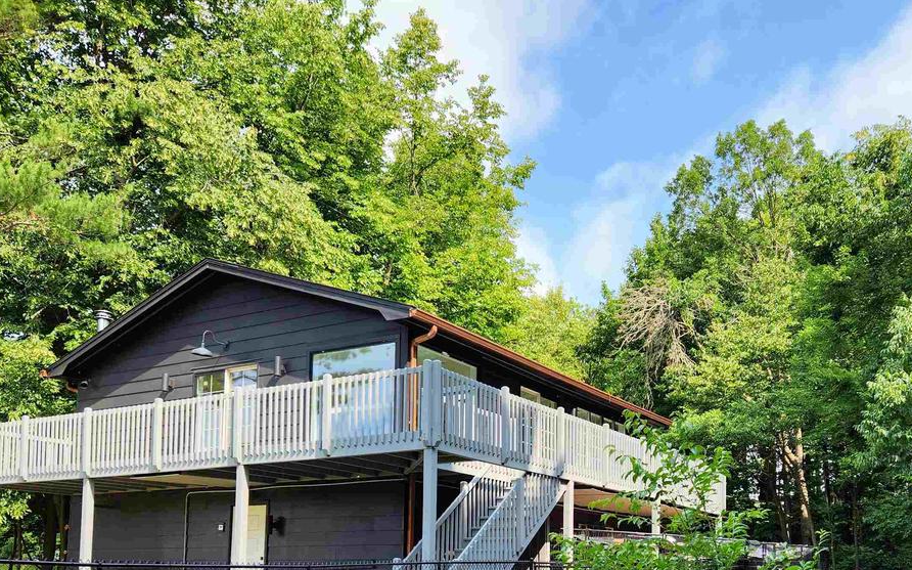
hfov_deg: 55.1
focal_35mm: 35
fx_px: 870
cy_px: 490
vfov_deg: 34.6
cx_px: 530
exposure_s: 1/668
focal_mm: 5.4
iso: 20
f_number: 1.8
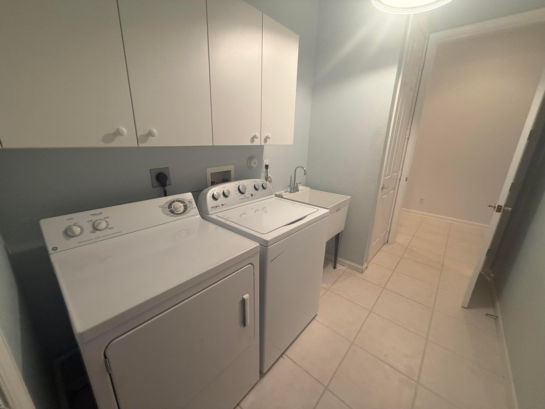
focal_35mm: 14
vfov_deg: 85.7
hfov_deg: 102.1
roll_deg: -1.9
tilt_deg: -16.3
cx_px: 272
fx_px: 220
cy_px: 204
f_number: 2.2
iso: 250
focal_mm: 2.22
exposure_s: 1/60
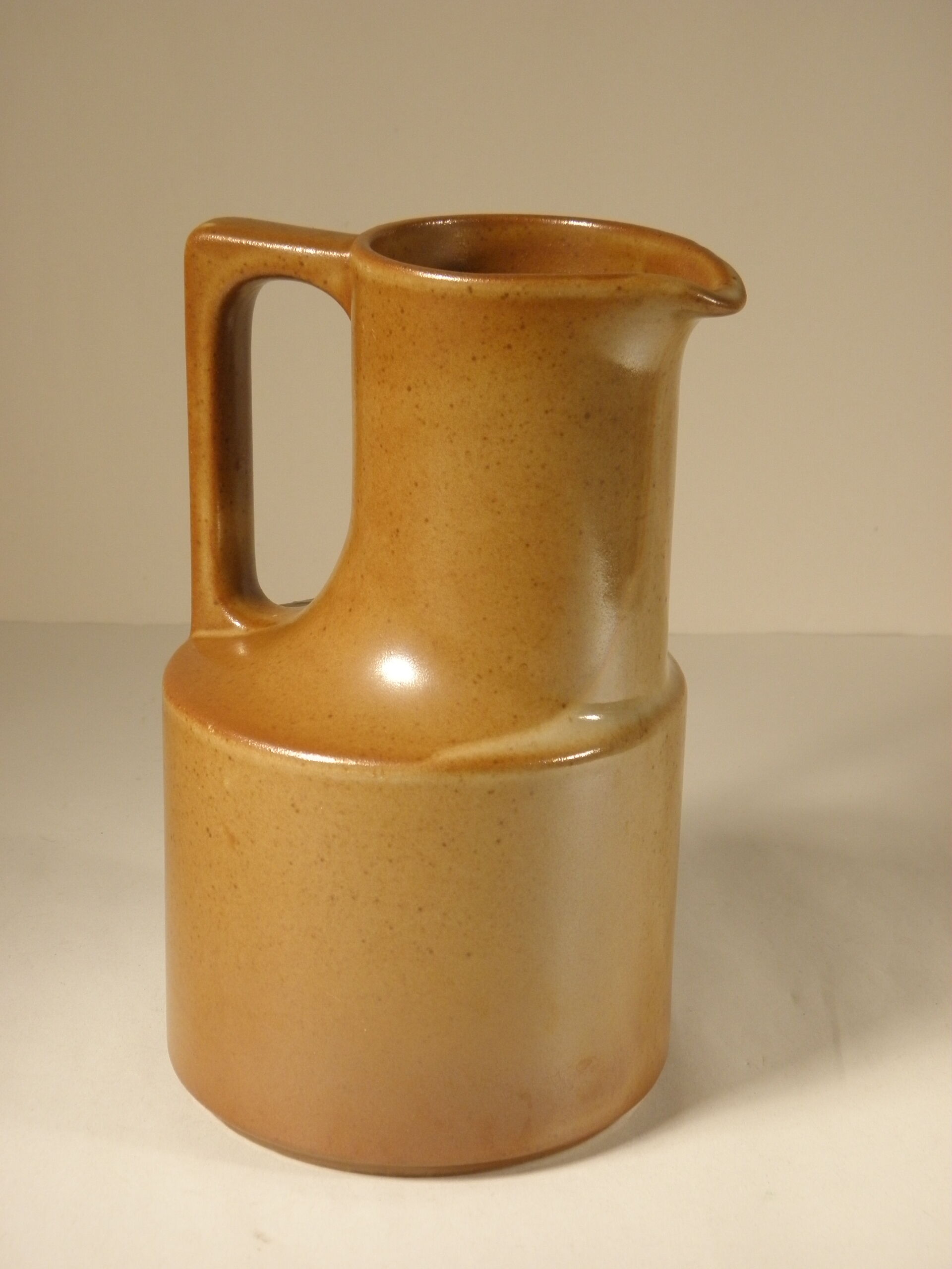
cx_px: 476
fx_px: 2493
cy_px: 634
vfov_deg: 28.6
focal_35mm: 68
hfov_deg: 21.6
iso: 160
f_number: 4.3
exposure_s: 1/50
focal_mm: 12.2
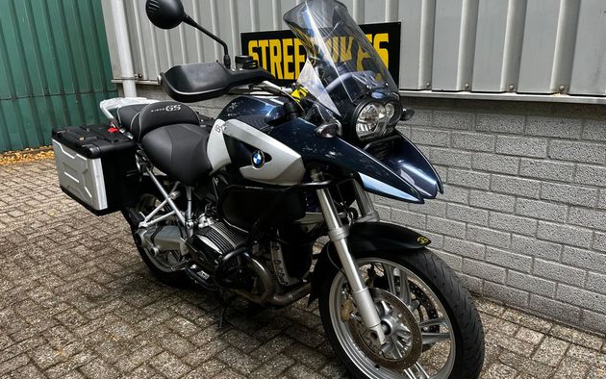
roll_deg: +2.5
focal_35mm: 28
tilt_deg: -18.6
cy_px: 201
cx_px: 299
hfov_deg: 66.5
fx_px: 463
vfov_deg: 44.5
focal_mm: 5.1
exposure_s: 1/122
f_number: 1.6
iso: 40
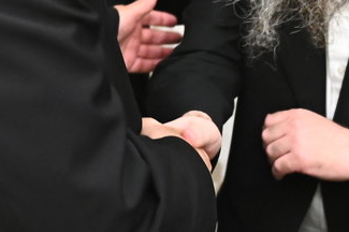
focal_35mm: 138
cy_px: -186
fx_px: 1336
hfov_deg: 14.9
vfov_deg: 9.4
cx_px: 137
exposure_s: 1/200
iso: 3200
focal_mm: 32
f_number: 2.8
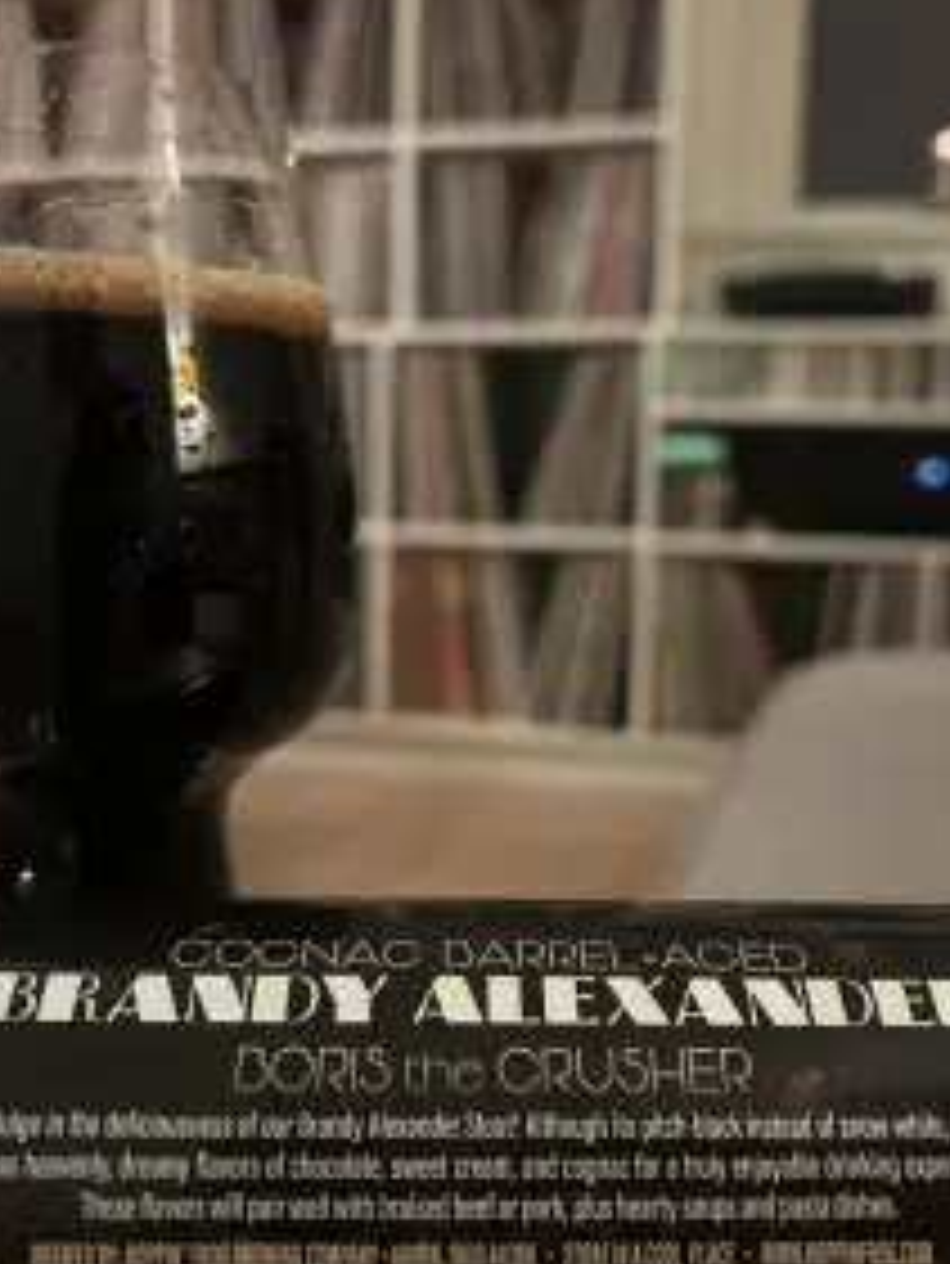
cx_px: 495
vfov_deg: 50.1
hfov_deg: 38.7
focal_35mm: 37
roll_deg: -1.5
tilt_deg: -6.5
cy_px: 634
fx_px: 1353
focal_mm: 5.7
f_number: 1.5
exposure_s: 1/30
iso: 800
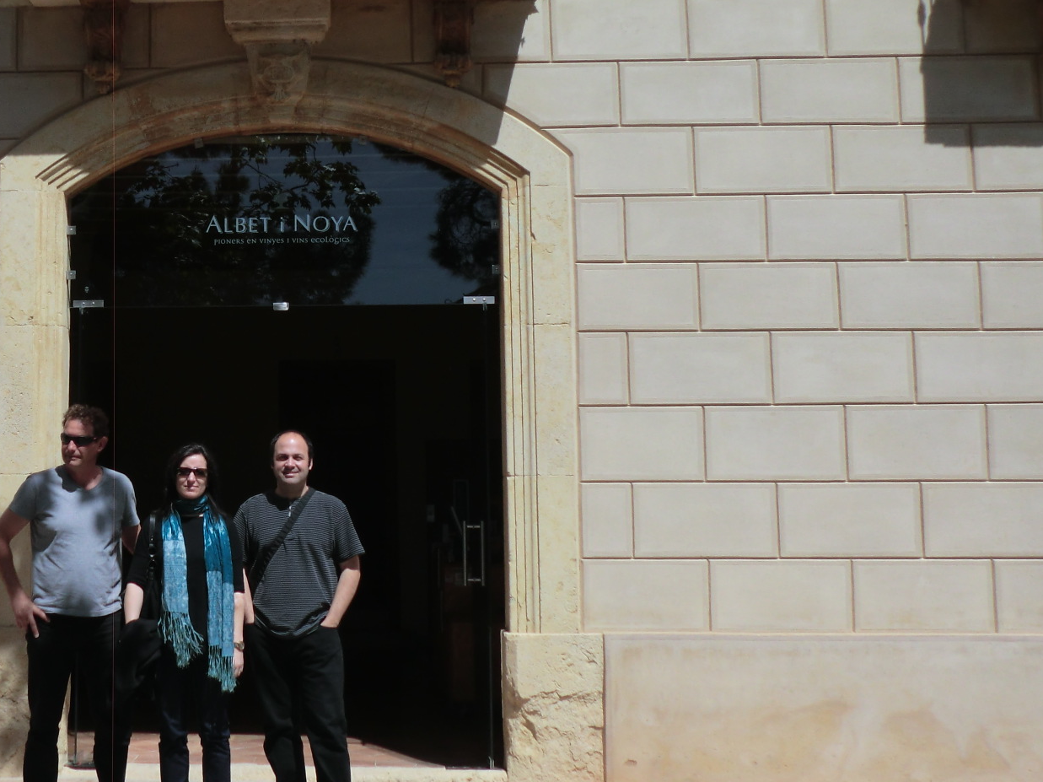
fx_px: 1596
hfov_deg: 35.1
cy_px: 330
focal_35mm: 53
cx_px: 217
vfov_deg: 27.5
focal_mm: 5.8
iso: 50
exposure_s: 1/200
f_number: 8.8
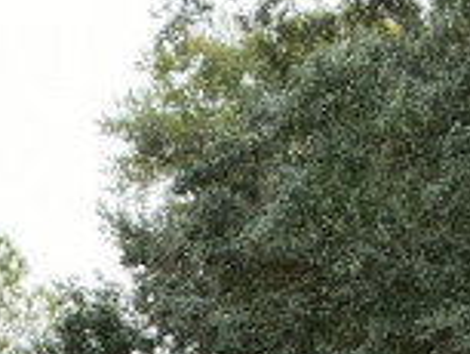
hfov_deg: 12.1
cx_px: 221
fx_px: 2215
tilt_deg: -15.7
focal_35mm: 163
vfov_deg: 7.1
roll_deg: -0.1
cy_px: 1354
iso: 80
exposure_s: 1/121
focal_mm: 4.25
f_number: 1.8
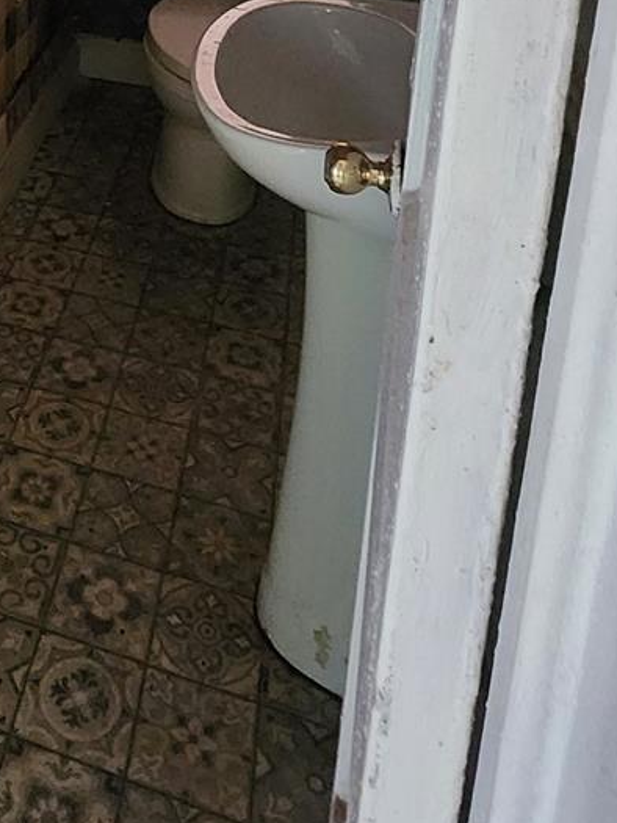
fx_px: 903
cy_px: -136
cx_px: -36
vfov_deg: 38.1
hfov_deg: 33.6
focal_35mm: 38
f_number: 2.2
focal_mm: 2.2
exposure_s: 1/24
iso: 1250
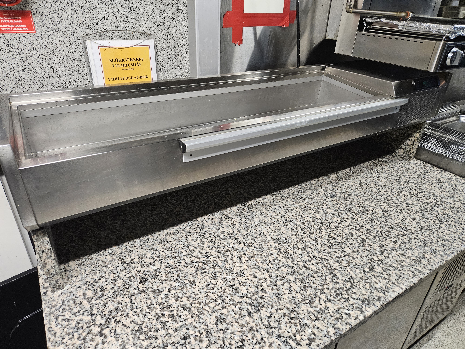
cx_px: 232
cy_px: 174
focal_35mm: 23
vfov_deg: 58.9
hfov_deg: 73.9
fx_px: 309
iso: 400
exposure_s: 1/100
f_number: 1.8
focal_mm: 5.4
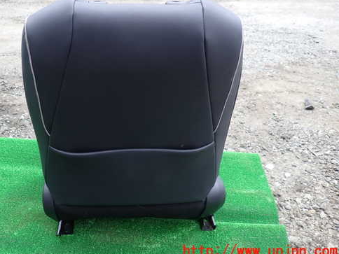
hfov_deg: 57.8
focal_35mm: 31
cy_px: 103
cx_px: 131
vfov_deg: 45.2
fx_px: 304
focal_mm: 4.5
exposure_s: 1/100
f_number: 2
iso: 100
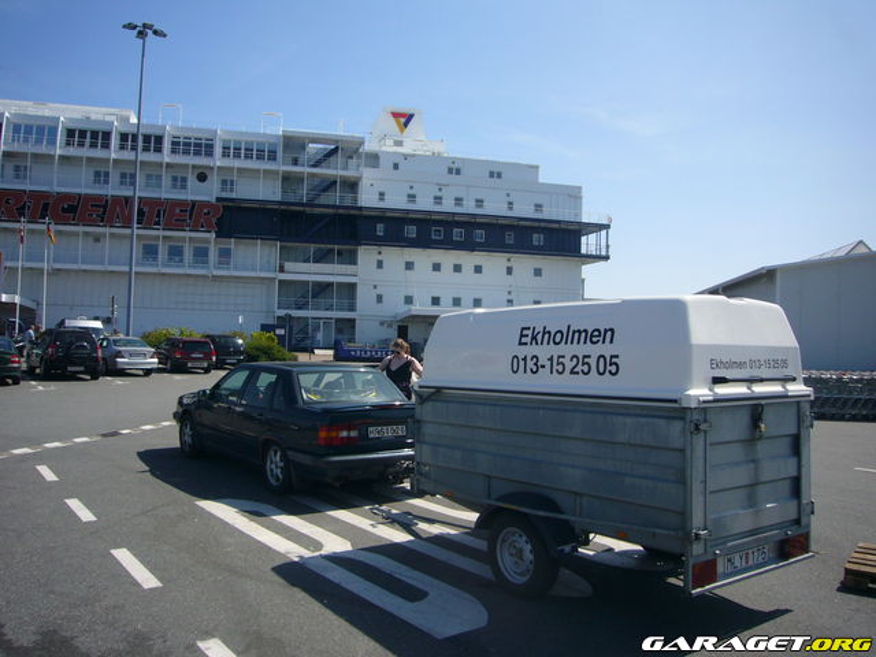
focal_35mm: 28
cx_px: 438
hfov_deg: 63.4
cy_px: 328
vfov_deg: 49.7
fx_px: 709
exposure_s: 1/400
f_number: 5.6
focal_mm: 4.6
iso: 80
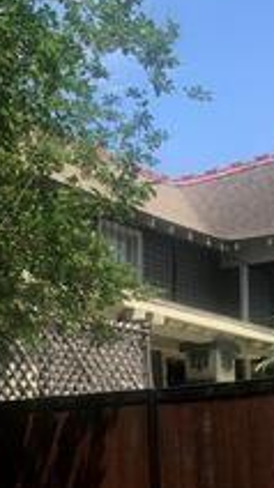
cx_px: 23
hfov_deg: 17.2
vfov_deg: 30.0
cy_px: 373
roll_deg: +0.6
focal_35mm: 69
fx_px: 893
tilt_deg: +5.7
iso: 20
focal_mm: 3.99
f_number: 1.8
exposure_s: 1/818
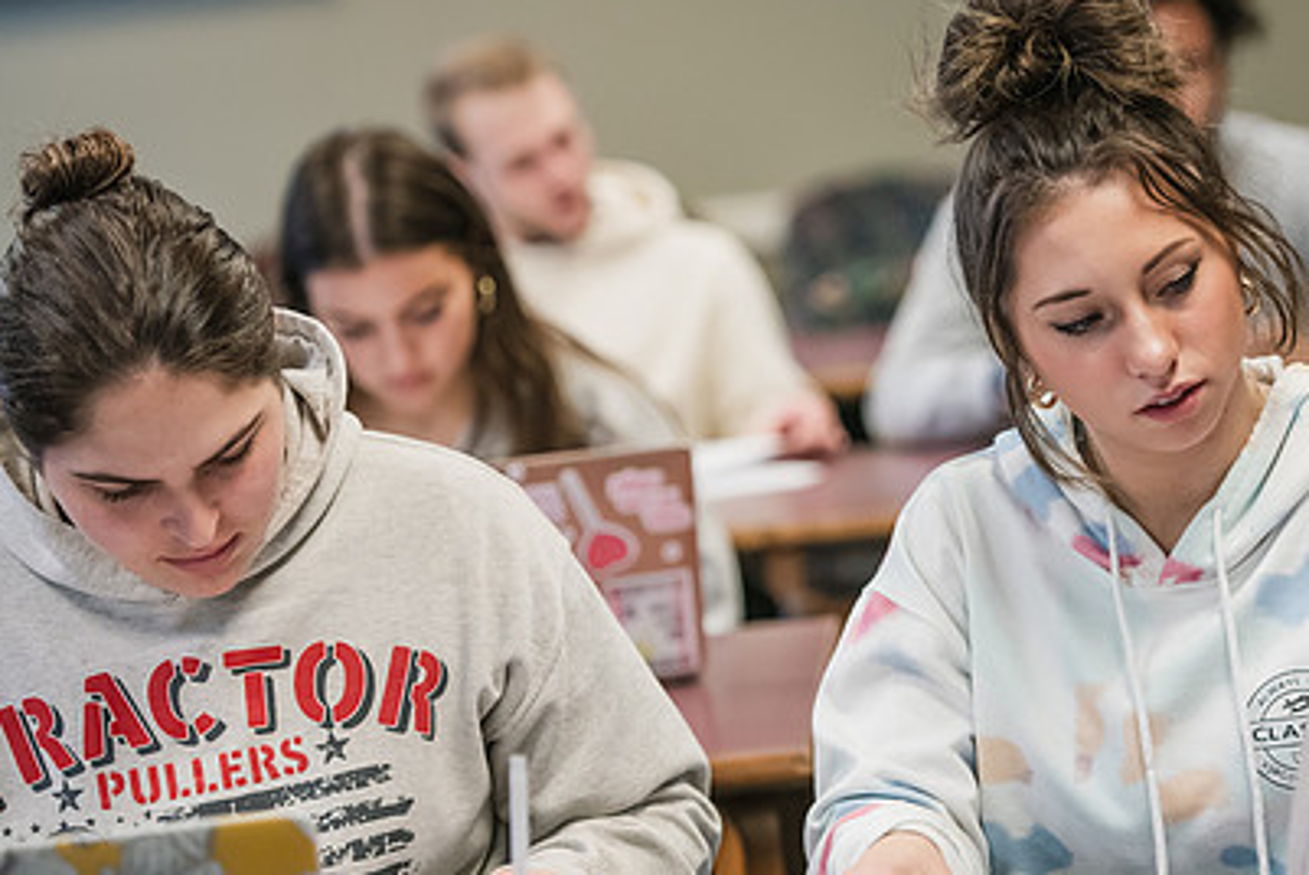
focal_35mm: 159
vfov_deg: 8.6
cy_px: 488
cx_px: 898
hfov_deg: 12.9
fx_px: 5785
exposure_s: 1/200
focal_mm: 110
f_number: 3.2
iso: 1600
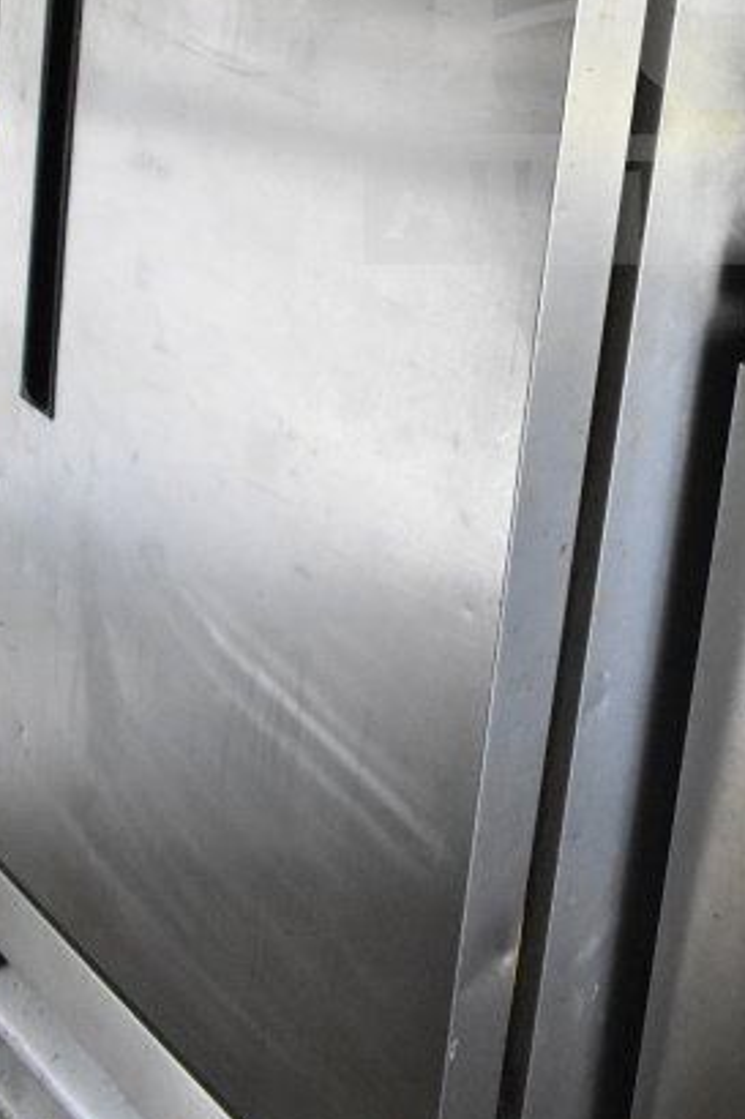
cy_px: 48
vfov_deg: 28.5
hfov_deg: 19.9
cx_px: 669
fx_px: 2081
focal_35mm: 67
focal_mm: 20
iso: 5600
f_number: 3.5
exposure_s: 1/160
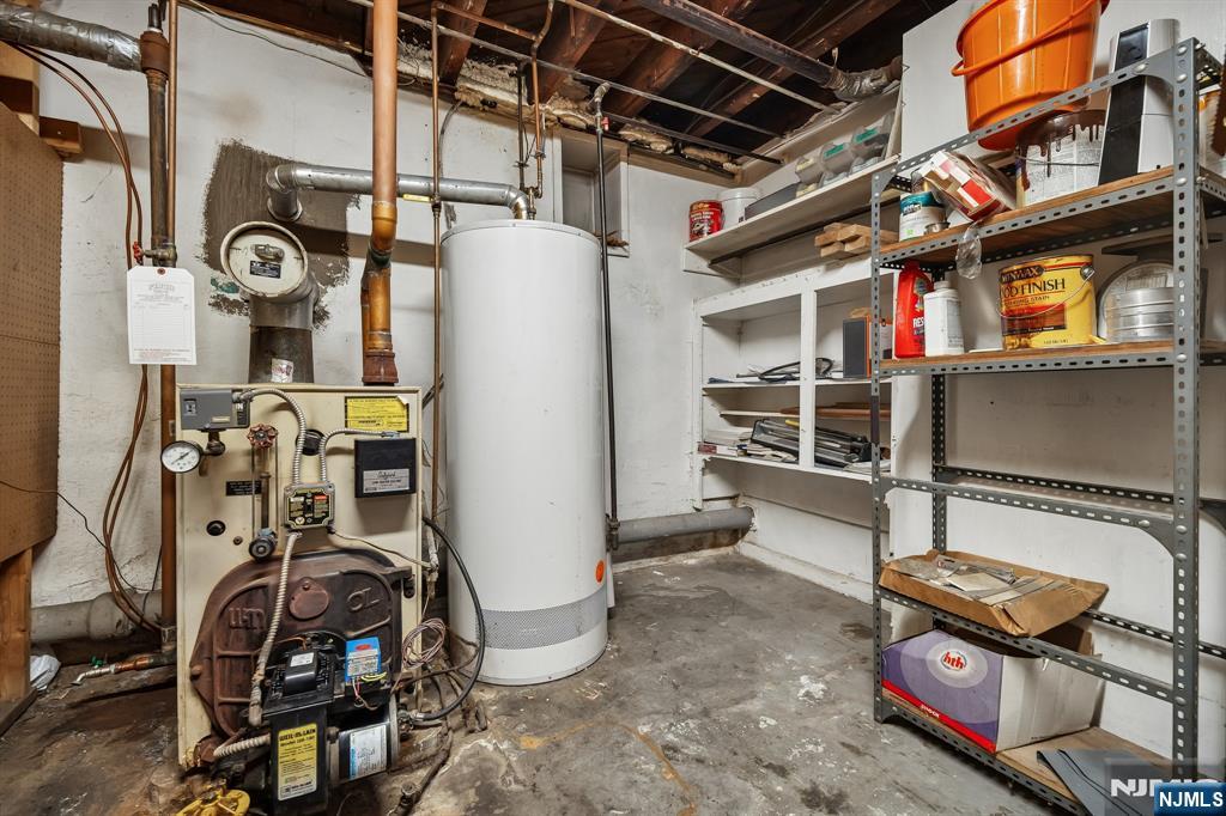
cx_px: 613
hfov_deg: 73.8
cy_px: 408
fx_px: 817
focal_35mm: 24
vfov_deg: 53.1
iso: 2500
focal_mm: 24
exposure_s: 1/15
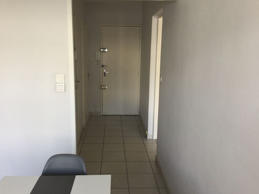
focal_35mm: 34
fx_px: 254
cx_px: 121
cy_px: 102
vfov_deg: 41.8
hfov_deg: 53.9
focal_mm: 3.3
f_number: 2.4
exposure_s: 1/50
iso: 32
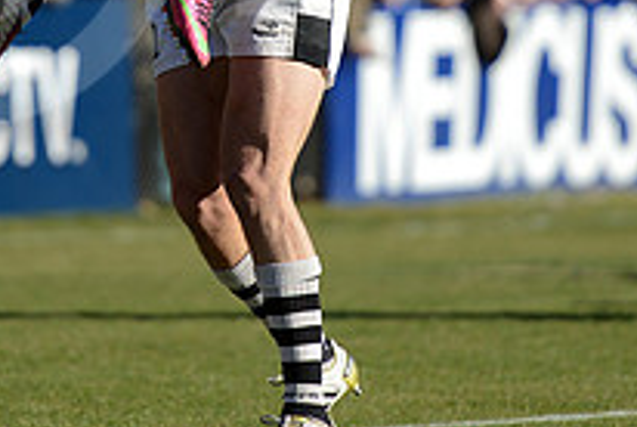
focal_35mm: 548
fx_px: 9710
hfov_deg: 3.8
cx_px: 485
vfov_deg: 2.5
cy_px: -91
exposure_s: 1/2000
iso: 250
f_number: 2.8
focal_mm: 195
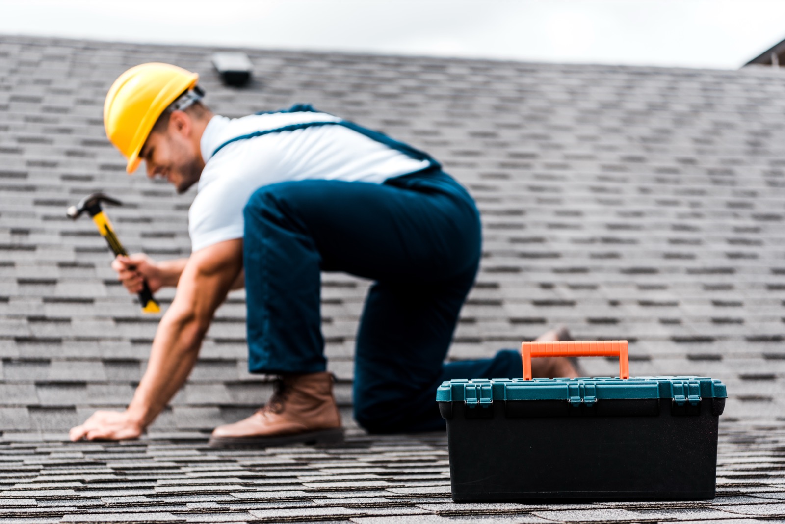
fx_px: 1527
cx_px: 392
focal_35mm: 70
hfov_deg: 28.8
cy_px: 262
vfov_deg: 19.5
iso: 100
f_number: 3.5
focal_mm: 70
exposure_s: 1/1250
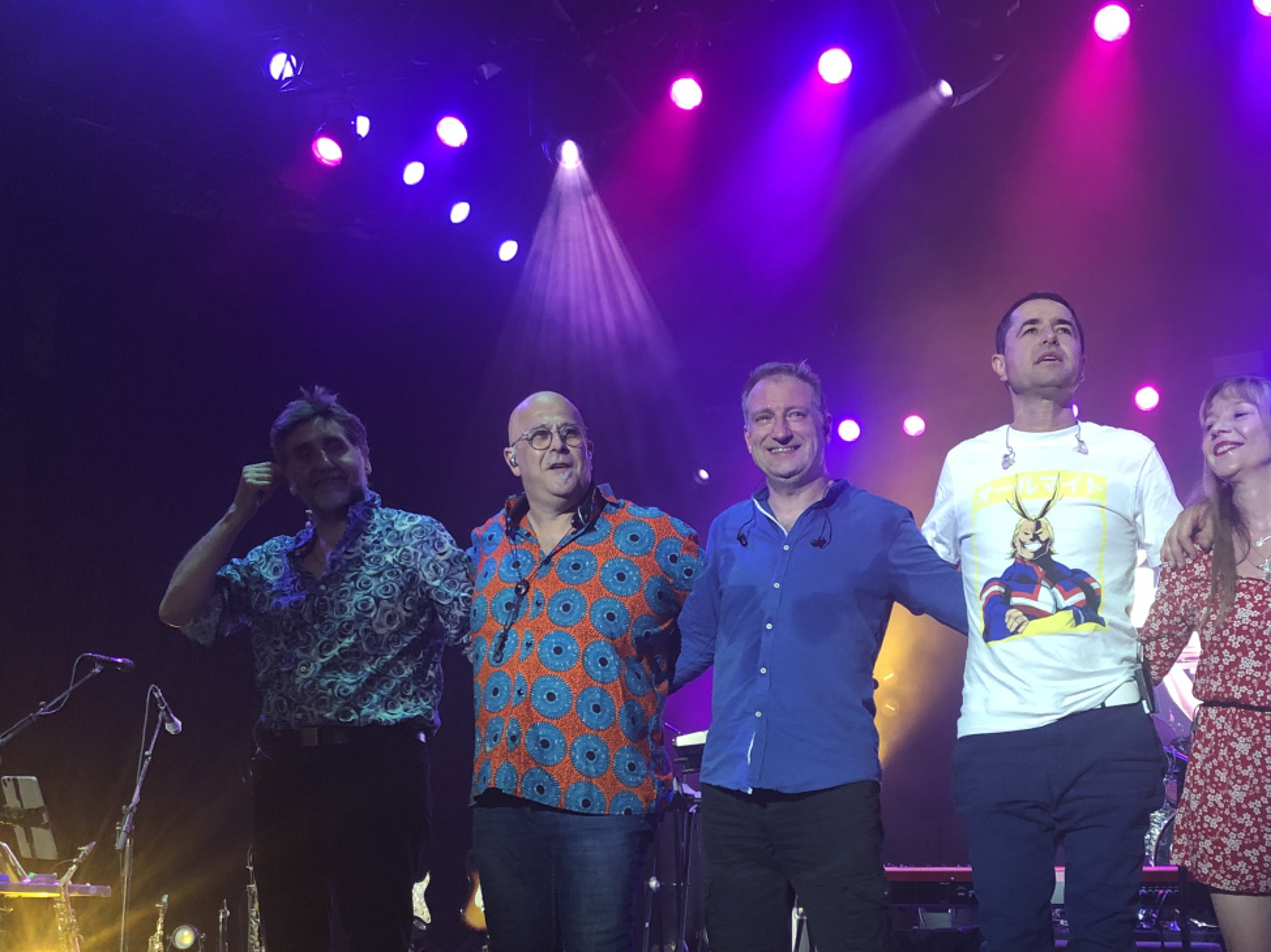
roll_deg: -0.7
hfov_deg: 40.9
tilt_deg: +9.2
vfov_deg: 31.2
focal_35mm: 46
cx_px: 806
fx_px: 1689
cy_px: 664
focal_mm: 3.99
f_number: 1.8
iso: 40
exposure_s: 1/27
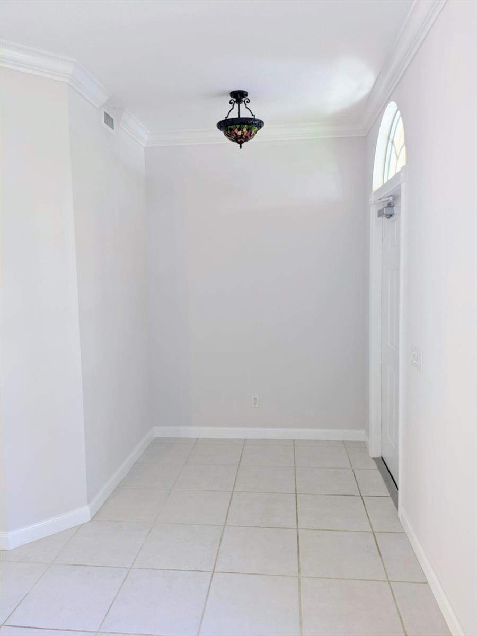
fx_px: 459
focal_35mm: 25
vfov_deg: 69.4
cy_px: 318
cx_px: 238
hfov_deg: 54.9
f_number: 1.89
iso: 55
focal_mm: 5.43
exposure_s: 1/24
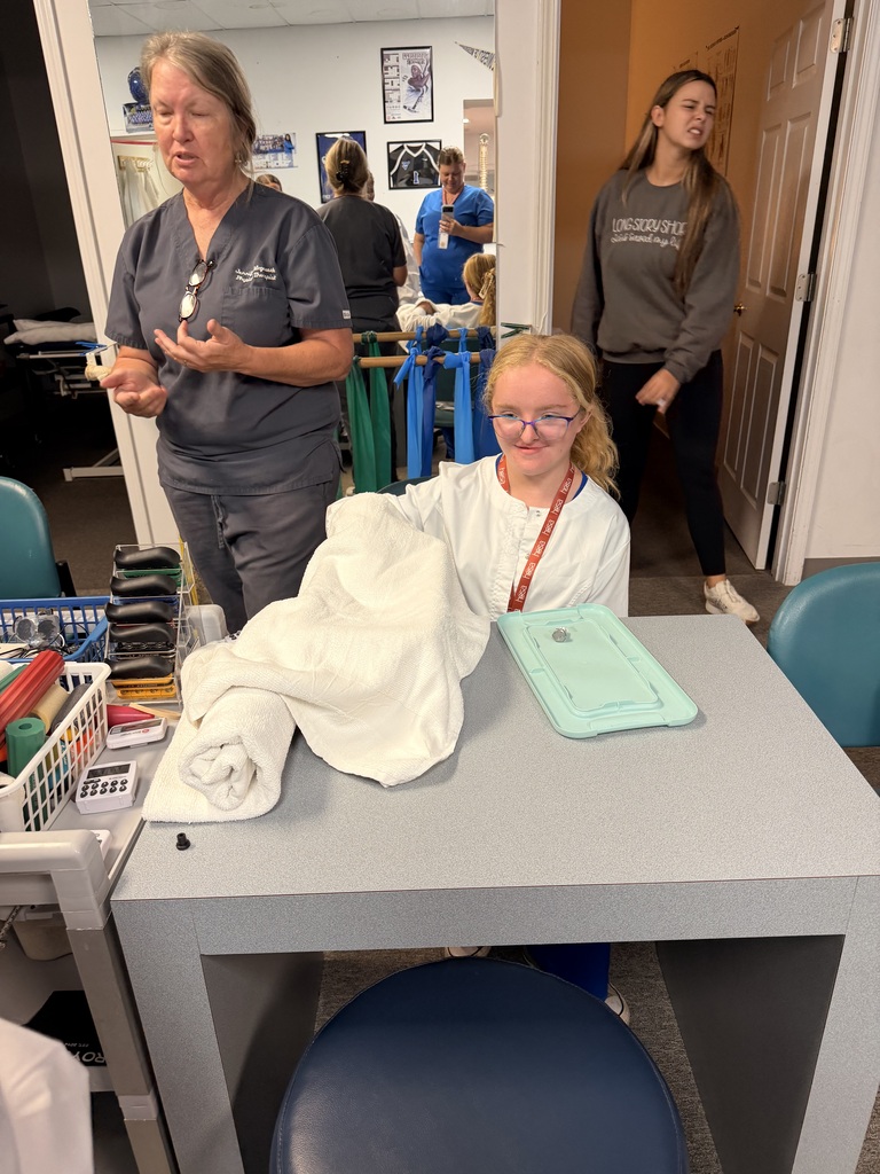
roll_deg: +1.6
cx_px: 440
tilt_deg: -23.4
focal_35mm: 24
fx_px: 813
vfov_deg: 71.6
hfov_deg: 56.8
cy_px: 587
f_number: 1.78
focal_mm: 6.76
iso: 160
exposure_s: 1/60
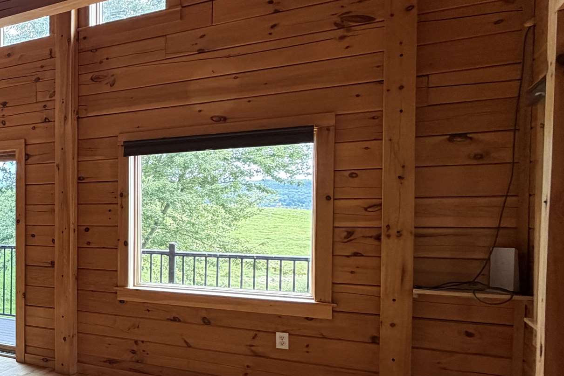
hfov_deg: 36.4
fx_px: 580
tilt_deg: -0.9
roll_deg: +1.2
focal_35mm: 37
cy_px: 231
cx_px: -150
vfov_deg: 35.8
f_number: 2.2
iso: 125
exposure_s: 1/120
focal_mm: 2.22
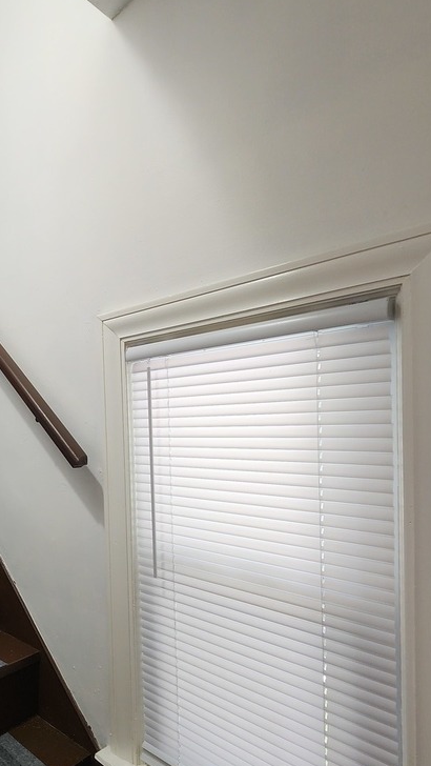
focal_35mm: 21
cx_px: 55
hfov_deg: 48.7
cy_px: 440
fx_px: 426
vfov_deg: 83.3
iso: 160
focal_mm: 2.2
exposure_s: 1/60
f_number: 2.2
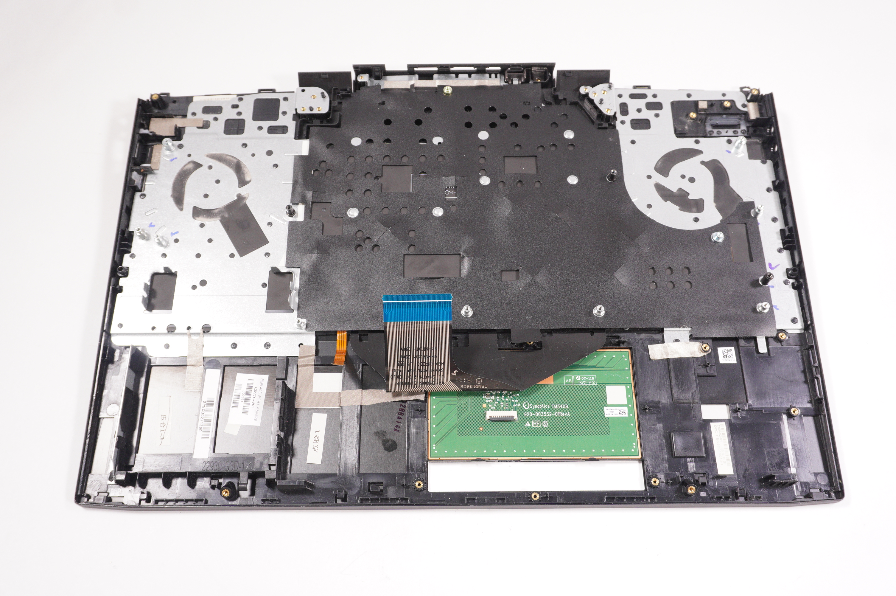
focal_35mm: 32
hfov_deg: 59.5
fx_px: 783
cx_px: 448
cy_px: 298
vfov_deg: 41.6
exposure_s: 1/160
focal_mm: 21
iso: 800
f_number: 5.6
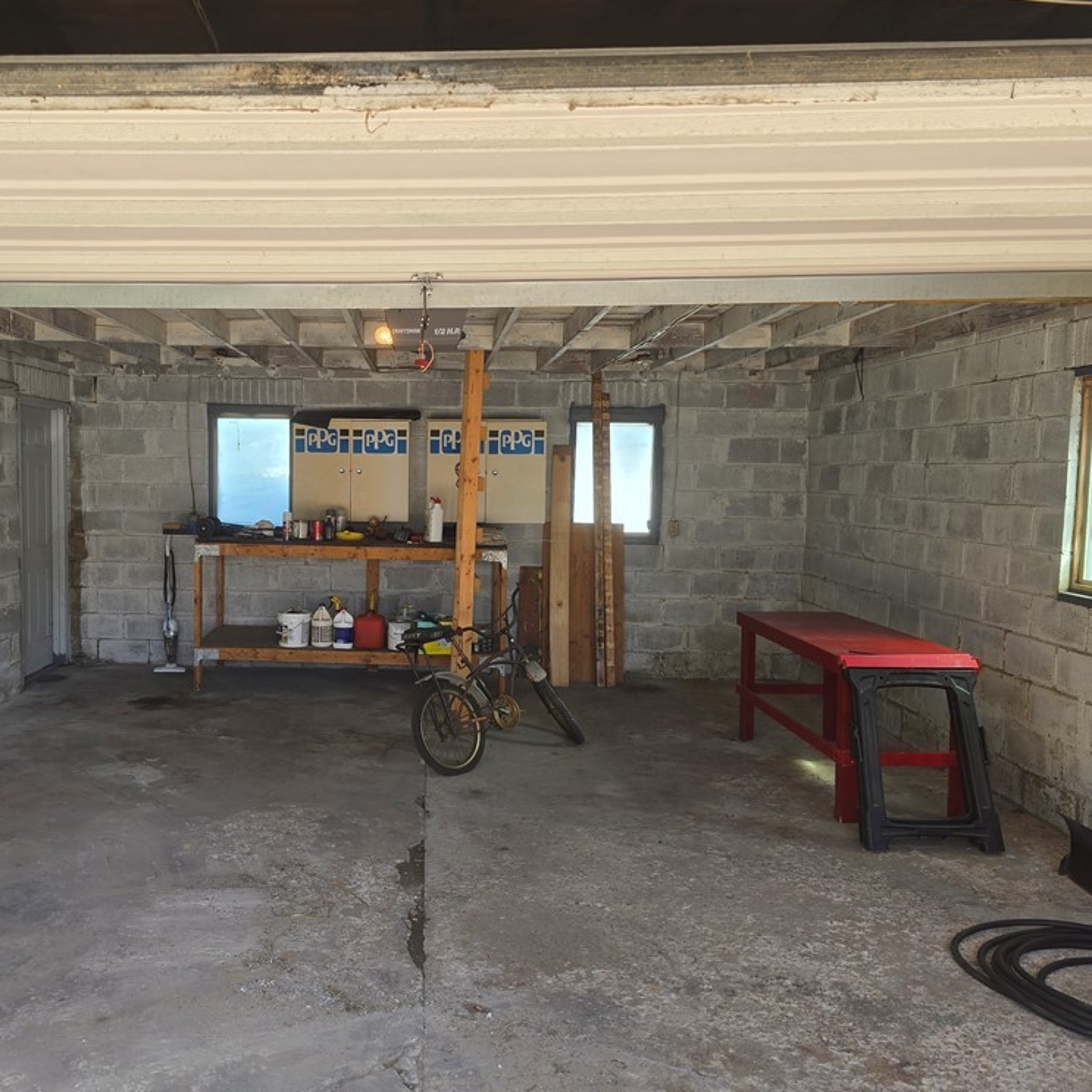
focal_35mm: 28
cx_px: 363
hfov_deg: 56.1
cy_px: 551
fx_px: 999
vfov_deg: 57.3
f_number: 1.7
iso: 16
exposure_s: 1/180
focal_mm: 6.3
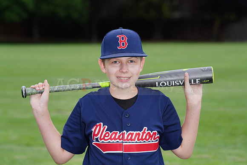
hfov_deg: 10.8
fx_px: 1311
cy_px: 82
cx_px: 124
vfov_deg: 7.2
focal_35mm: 191
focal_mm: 191
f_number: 8
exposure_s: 1/250
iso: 200
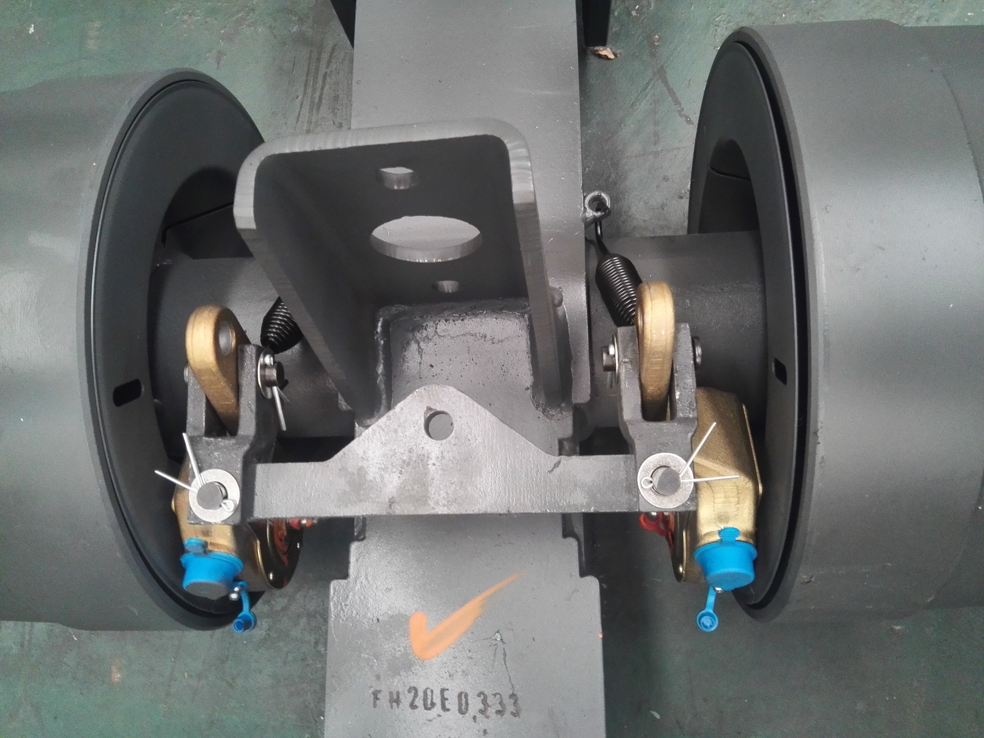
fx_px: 824
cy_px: 369
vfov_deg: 48.2
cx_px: 492
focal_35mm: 29
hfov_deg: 61.7
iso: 320
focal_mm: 3.8
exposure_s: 1/33.4
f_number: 2
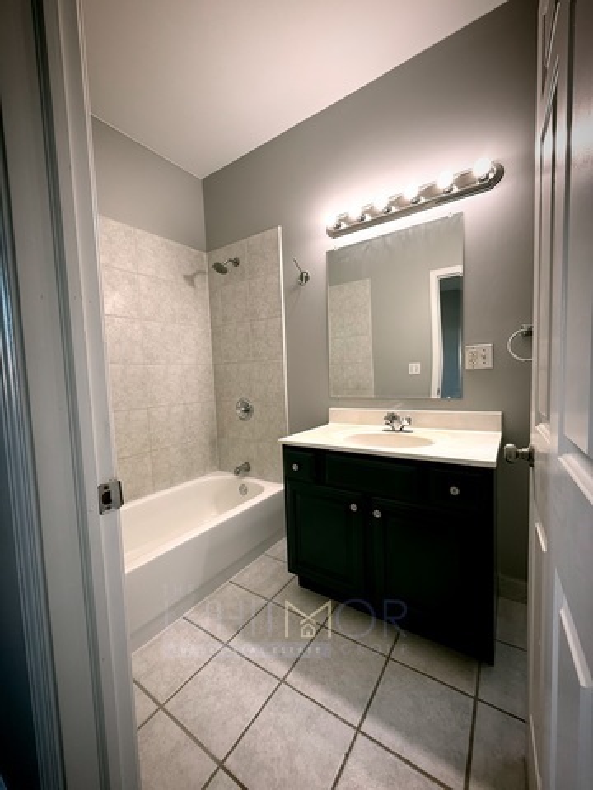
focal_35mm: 14
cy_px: 395
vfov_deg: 102.1
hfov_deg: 85.7
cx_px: 296
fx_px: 320
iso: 160
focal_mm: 2.22
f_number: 2.2
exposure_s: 1/120
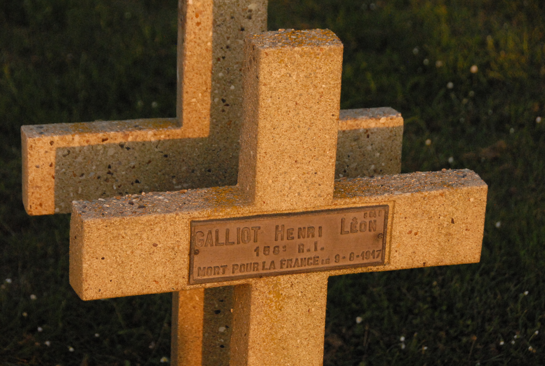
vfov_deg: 12.2
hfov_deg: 18.1
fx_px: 1707
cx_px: 272
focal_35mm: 112
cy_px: 183
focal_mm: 75
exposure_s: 1/1600
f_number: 7.1
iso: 1600
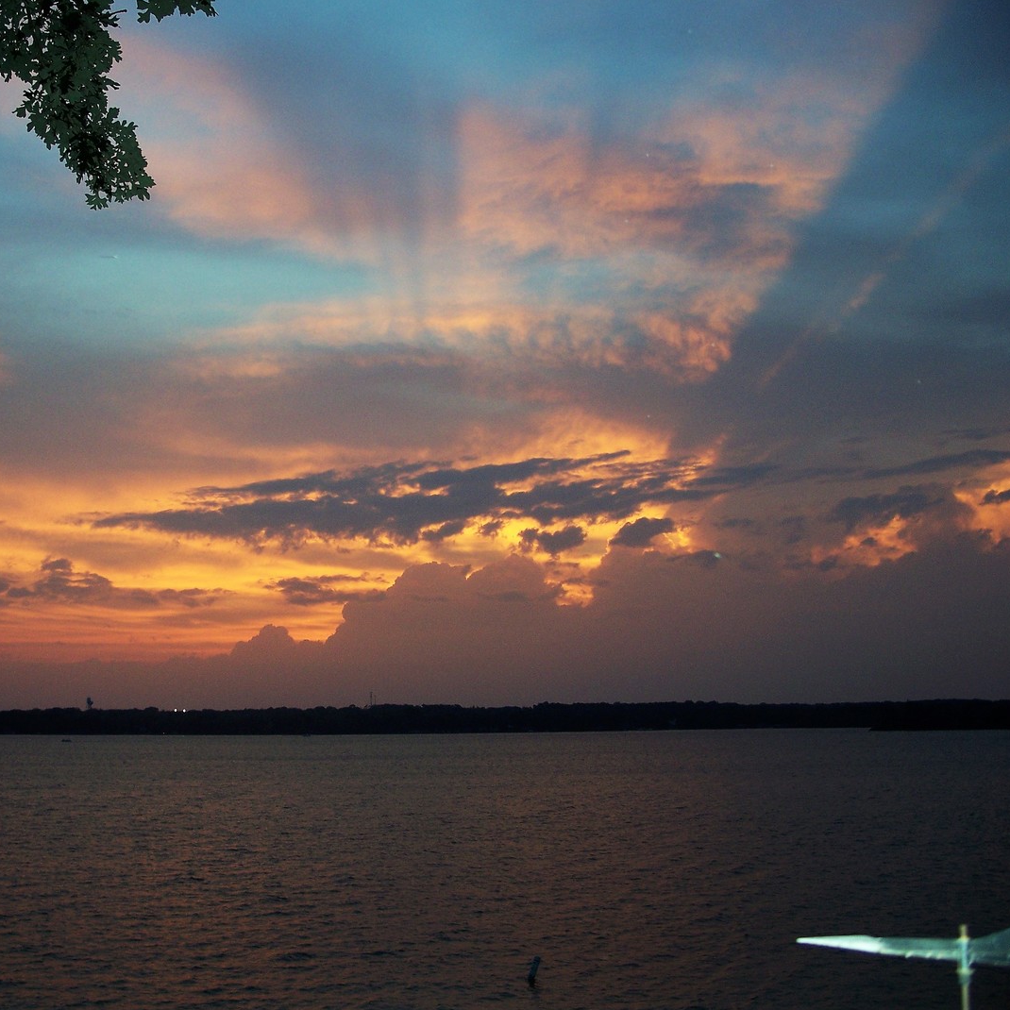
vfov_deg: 38.3
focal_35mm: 44
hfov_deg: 38.0
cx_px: 343
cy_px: 509
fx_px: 1452
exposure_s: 1/60
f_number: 2.8
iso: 125
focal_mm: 7.8
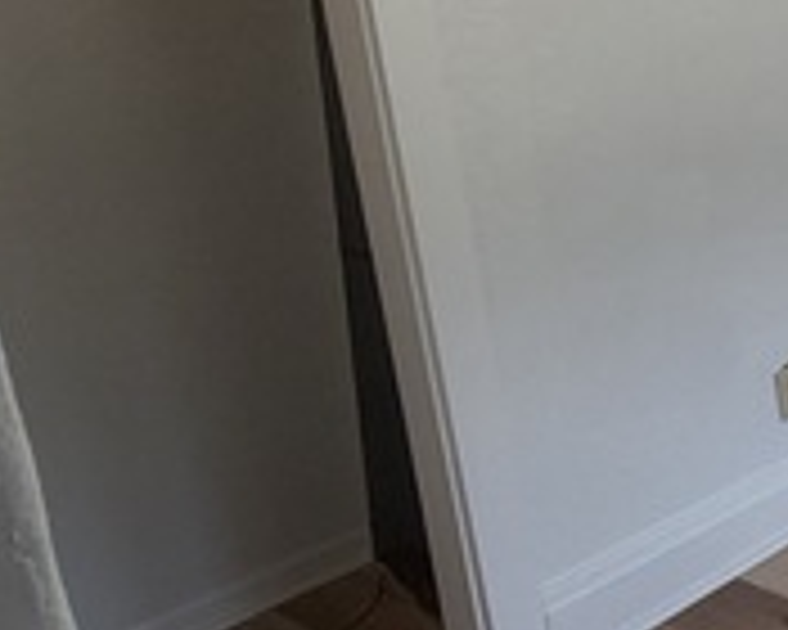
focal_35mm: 52
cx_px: 1317
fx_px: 1213
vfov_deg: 28.4
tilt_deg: -11.7
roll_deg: +1.6
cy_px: 104
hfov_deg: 23.8
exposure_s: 1/120
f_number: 2.2
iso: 80
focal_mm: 2.22
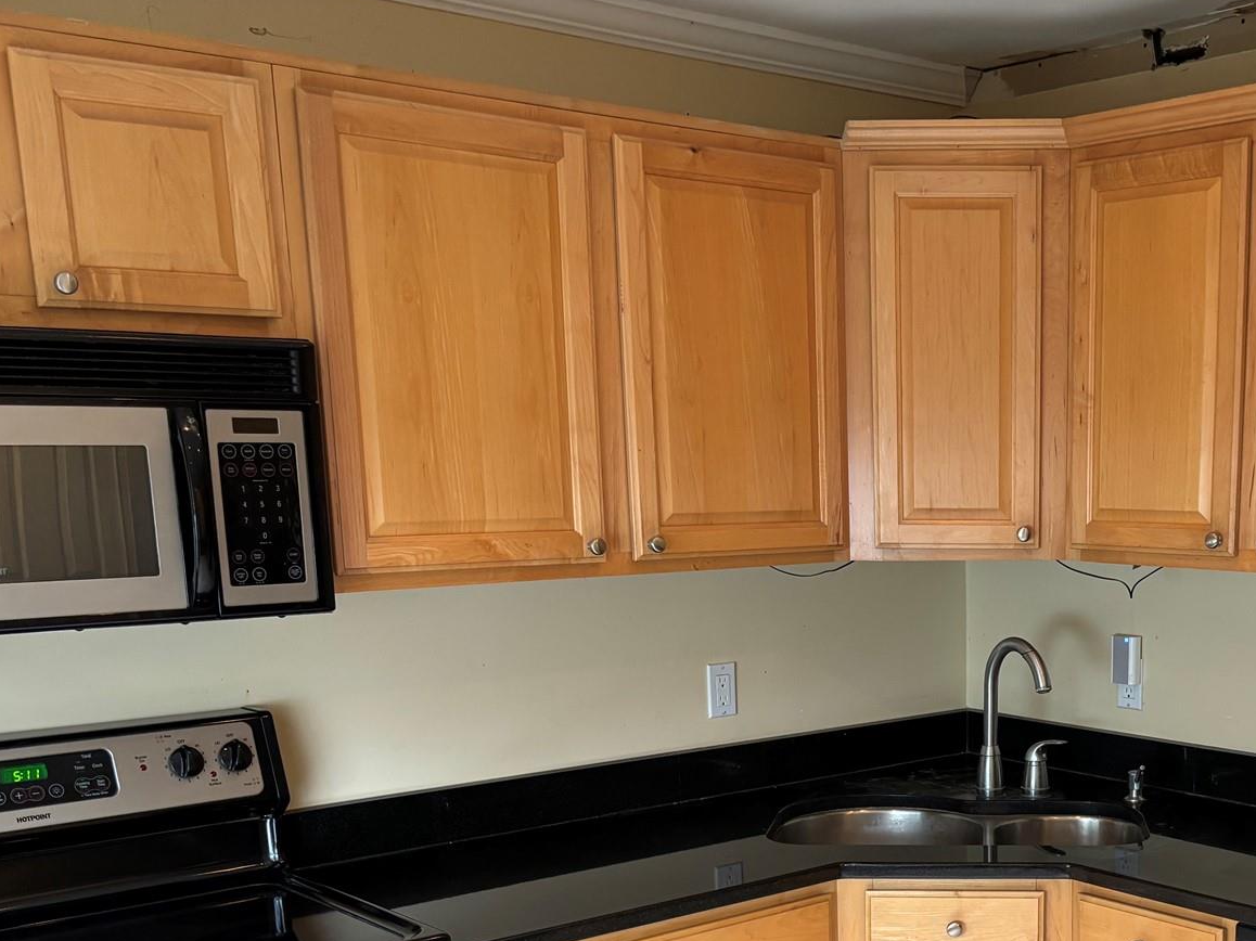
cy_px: 824
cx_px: 985
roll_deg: -0.2
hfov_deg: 39.8
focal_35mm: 46
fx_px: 1669
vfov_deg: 30.3
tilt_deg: -12.5
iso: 200
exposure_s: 1/60
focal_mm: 5.96
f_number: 1.6
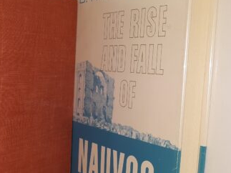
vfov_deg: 28.0
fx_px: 347
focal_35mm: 52
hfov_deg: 36.3
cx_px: 69
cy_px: 95
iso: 40
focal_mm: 3.7
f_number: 1.7
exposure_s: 1/102
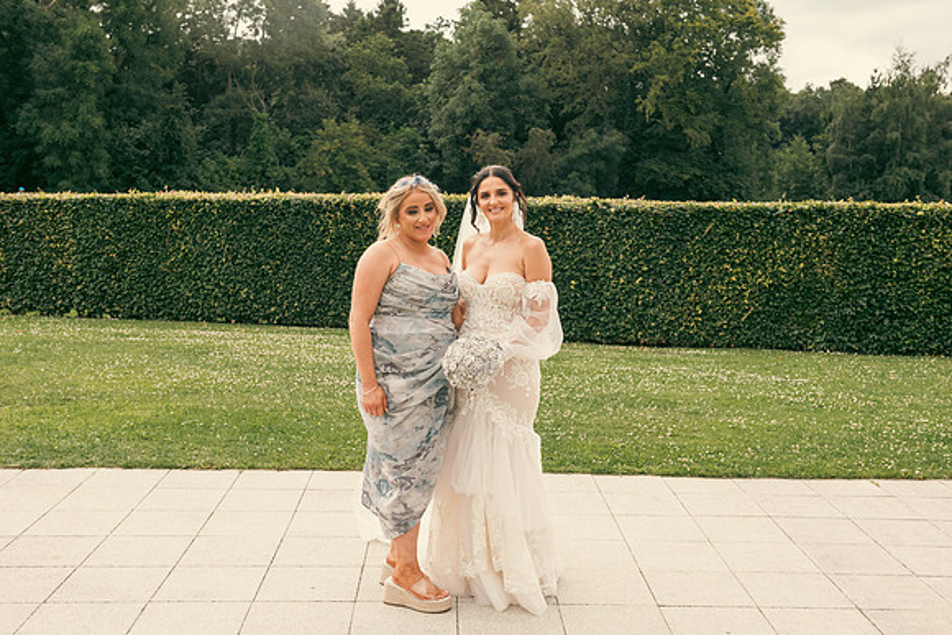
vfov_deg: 33.4
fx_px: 1058
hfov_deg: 48.4
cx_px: 476
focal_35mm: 40
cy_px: 318
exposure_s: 1/200
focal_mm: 40
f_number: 6.3
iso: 200
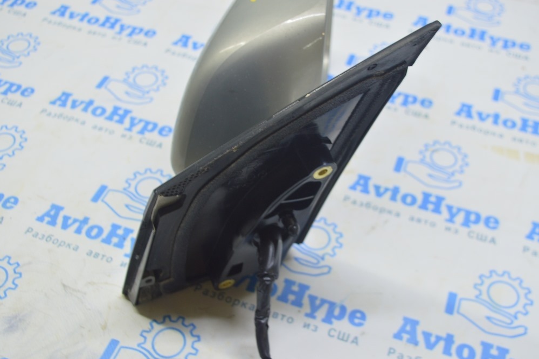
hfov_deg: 44.0
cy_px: 181
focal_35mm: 45
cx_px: 264
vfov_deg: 30.2
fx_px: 666
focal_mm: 29
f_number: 5.6
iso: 400
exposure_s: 1/20
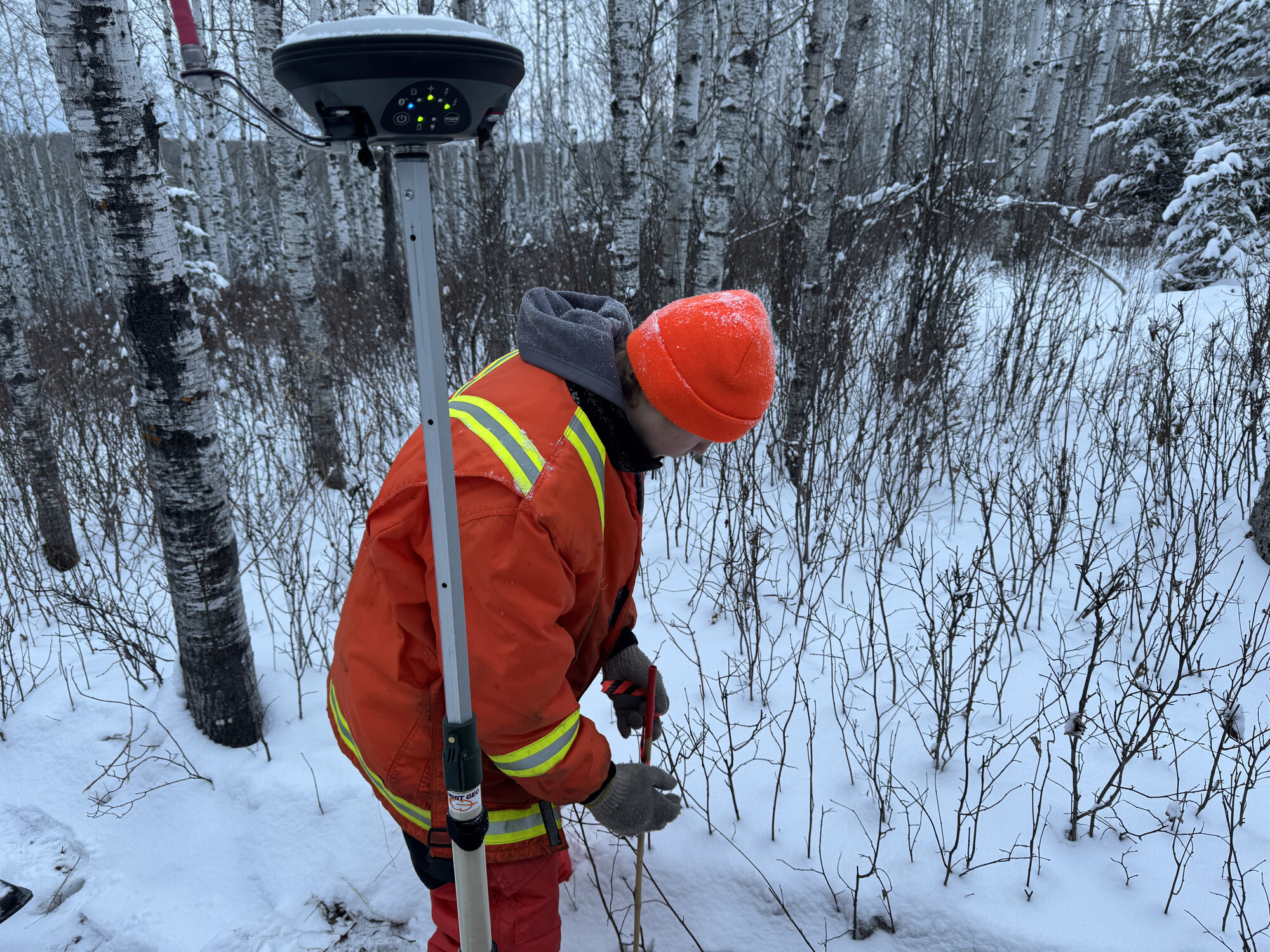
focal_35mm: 24
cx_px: 635
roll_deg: +1.5
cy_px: 476
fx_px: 881
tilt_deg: -19.6
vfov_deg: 56.8
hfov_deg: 71.6
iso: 80
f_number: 1.78
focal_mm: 6.76
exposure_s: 1/121
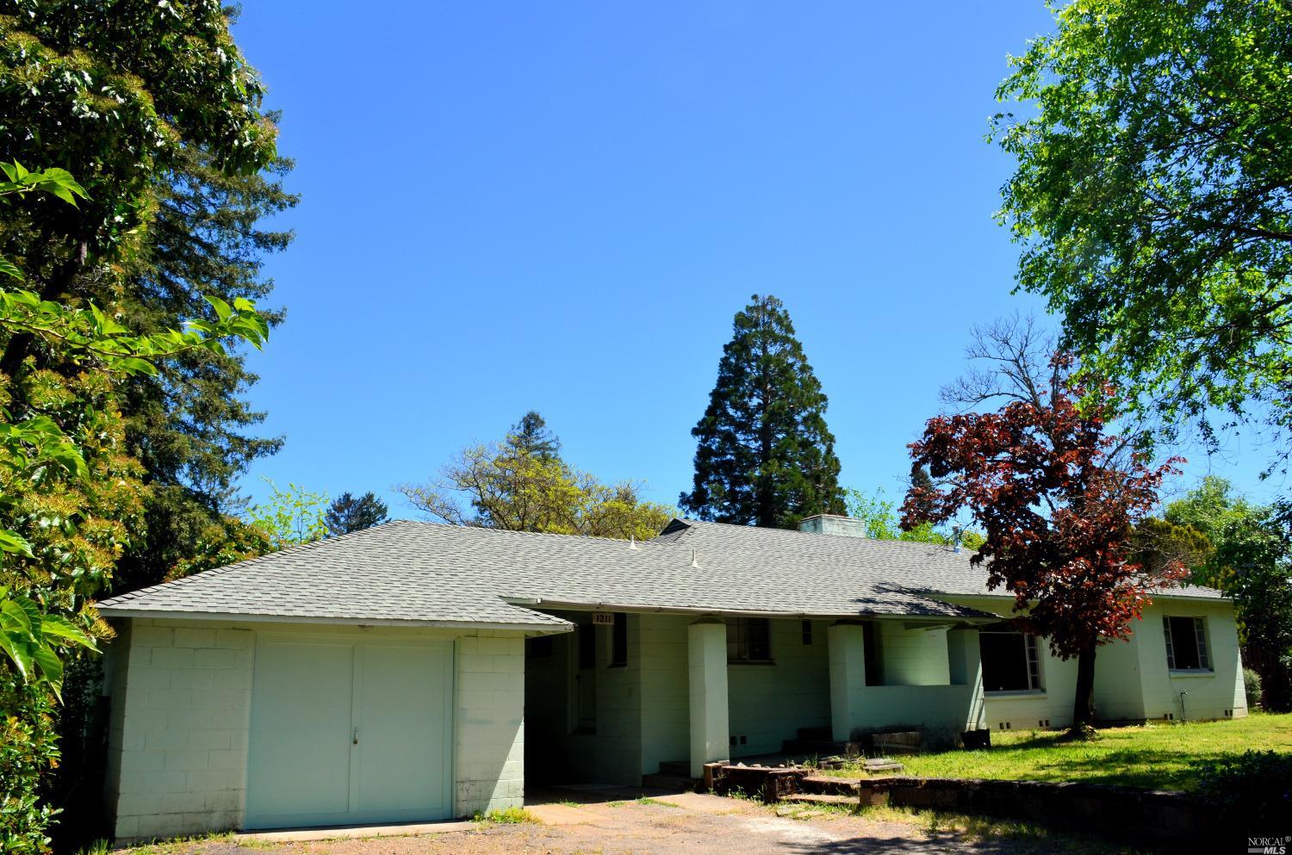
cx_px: 646
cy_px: 428
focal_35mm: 27
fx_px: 967
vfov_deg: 47.7
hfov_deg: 67.5
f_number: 11
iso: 160
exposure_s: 1/125
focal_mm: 18
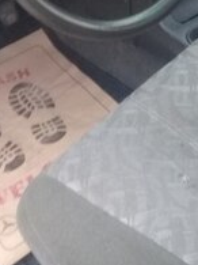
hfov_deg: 18.1
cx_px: 203
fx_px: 603
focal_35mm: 79
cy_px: -63
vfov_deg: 22.5
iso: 160
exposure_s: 1/33
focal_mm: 3.3
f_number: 2.2
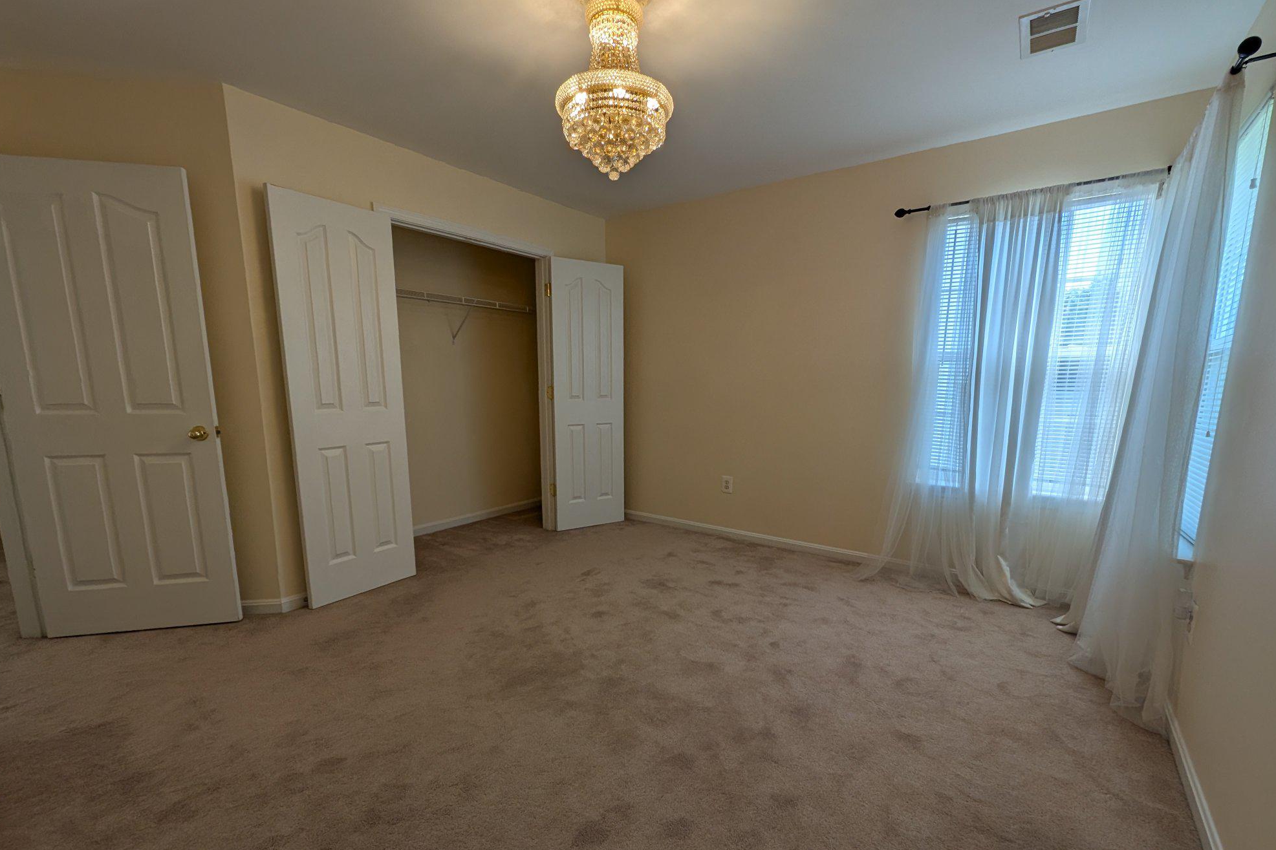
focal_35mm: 14
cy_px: 475
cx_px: 640
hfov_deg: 104.3
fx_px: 496
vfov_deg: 80.9
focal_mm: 1.95
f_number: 2.2
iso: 50
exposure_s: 1/160
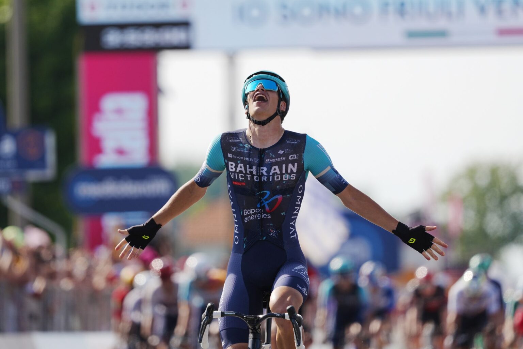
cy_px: 174
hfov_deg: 6.9
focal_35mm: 300
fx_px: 4358
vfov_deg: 4.6
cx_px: 262
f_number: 3.2
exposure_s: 1/3200
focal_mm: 300
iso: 200
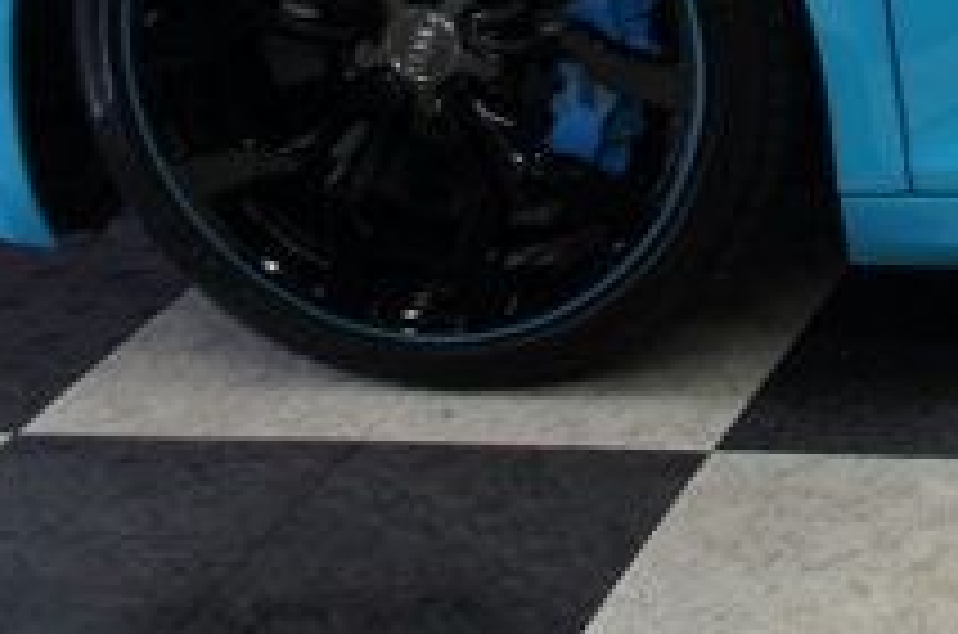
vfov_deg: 9.8
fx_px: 3452
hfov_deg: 13.5
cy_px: -636
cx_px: 1920
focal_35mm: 130
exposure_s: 1/40
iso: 200
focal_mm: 18
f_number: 4
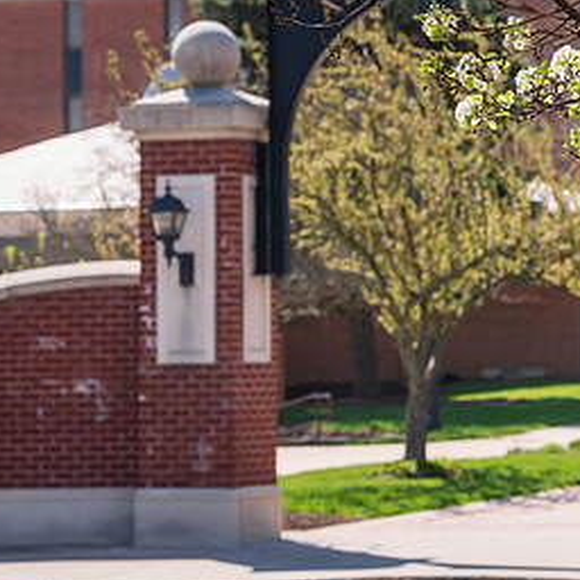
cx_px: 585
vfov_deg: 8.3
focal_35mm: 212
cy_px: 201
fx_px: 4019
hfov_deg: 8.2
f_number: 7.1
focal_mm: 110
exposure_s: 1/500
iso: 250
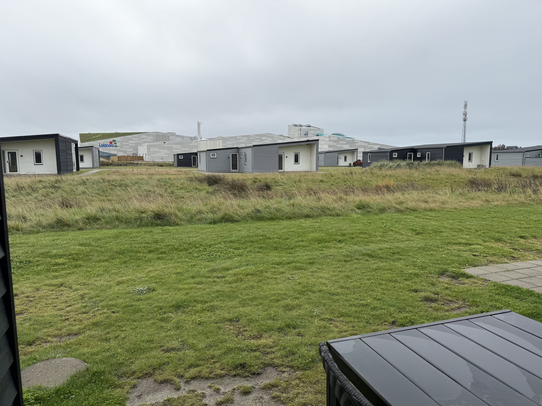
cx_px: 271
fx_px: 376
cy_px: 203
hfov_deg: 71.6
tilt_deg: -6.5
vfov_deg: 56.8
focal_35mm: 24
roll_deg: -0.1
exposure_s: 1/2703
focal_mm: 6.76
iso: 80
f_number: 1.78
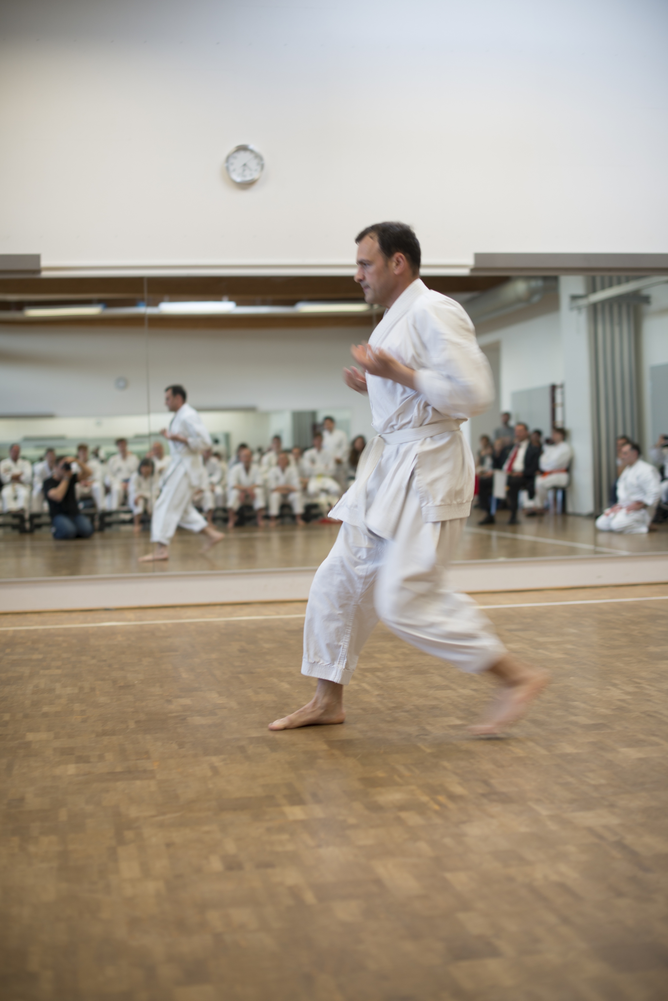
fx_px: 1390
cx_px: 334
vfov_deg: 39.6
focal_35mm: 50
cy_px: 500
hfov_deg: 27.0
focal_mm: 50
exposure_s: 1/50
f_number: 2.2
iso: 100
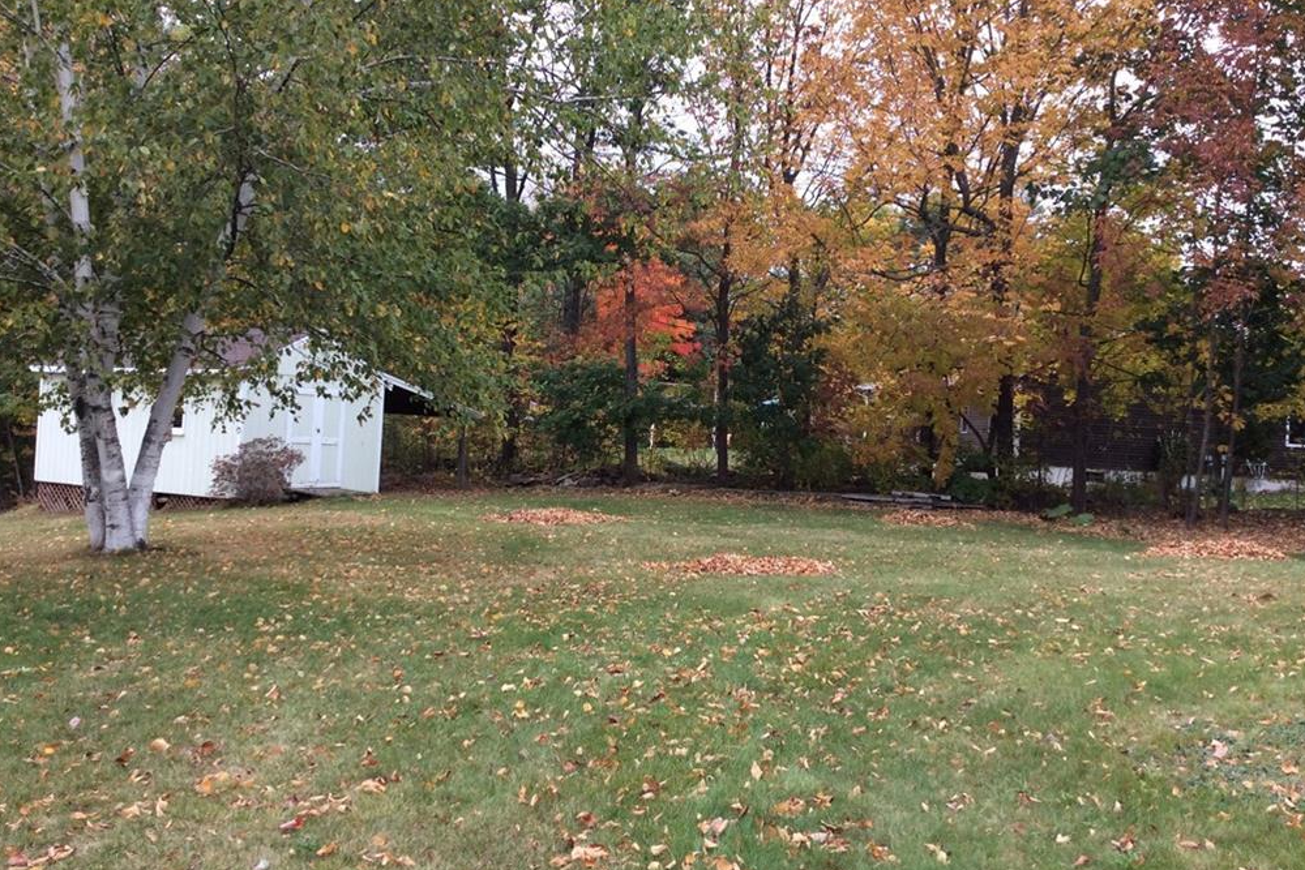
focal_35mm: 34
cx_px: 643
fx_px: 1233
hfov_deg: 55.8
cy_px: 382
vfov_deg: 38.8
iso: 32
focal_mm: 3.3
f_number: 2.4
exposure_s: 1/232
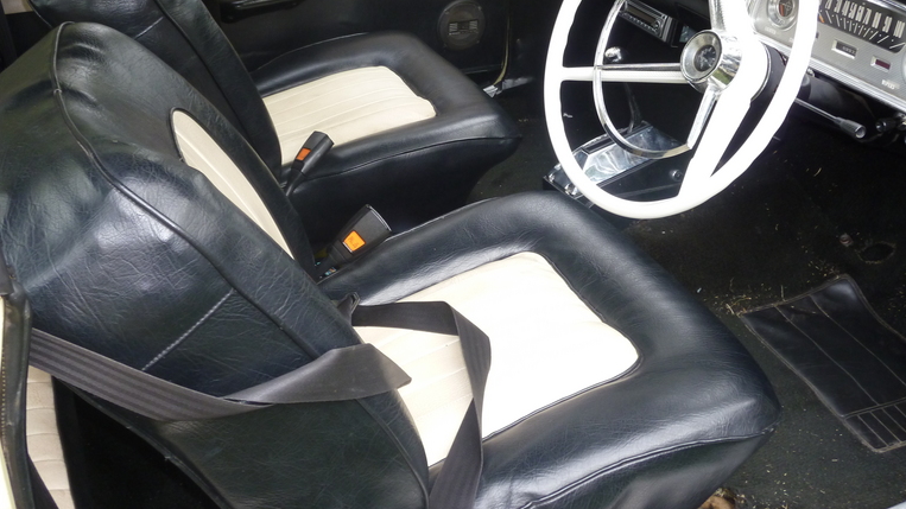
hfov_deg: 50.5
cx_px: 444
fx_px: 961
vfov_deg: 29.4
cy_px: 158
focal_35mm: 40
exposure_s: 1/30
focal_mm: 6.3
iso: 160
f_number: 3.8
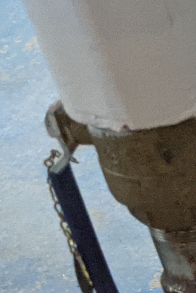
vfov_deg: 11.8
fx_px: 1298
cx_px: 810
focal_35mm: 159
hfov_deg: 6.7
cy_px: 546
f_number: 1.8
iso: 616
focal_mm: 4.44
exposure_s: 1/30
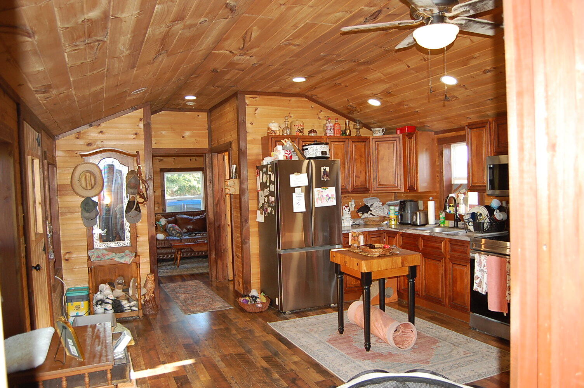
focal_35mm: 27
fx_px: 438
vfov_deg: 47.8
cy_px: 194
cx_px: 292
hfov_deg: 67.4
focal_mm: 18
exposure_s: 1/60
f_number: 3.5
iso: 400
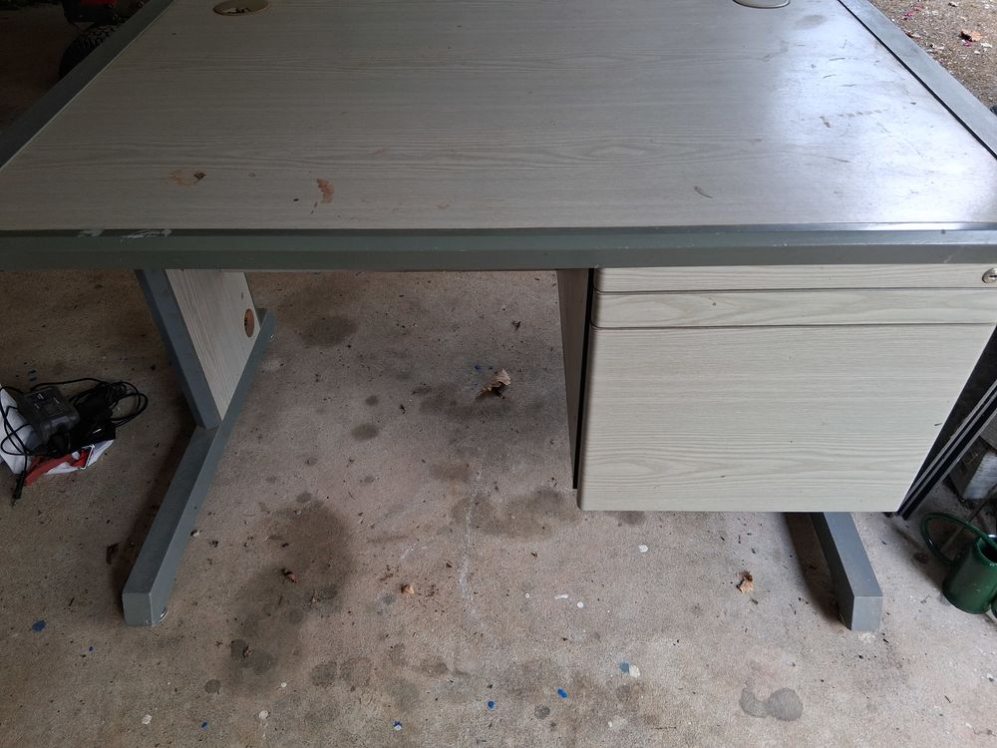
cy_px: 374
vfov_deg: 53.1
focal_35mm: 26
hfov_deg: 67.3
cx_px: 498
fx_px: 749
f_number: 1.8
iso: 80
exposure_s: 1/100
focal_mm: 3.98
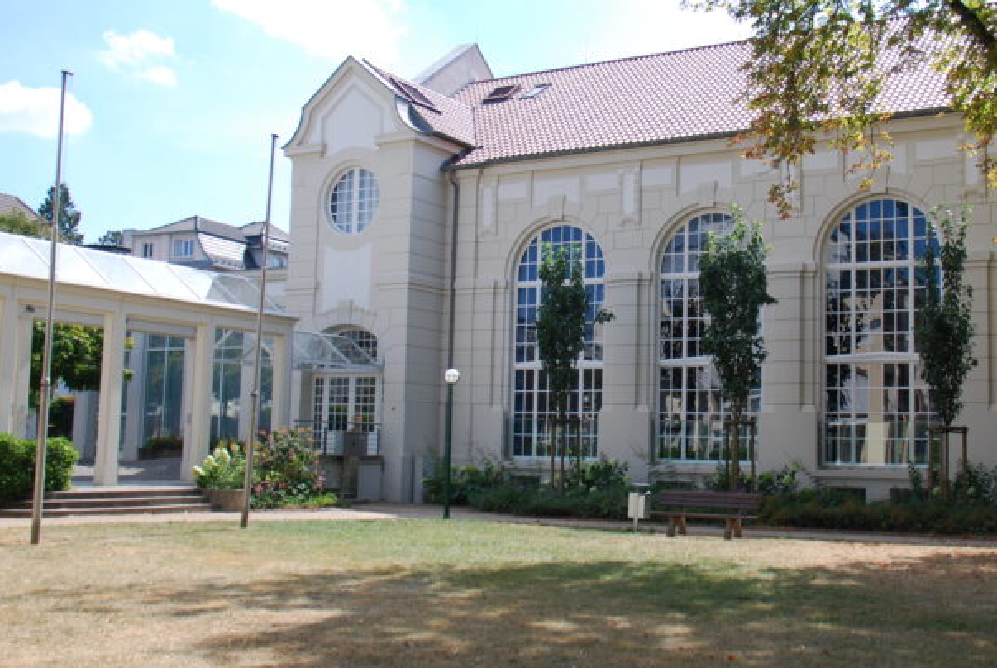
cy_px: 344
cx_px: 590
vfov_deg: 32.0
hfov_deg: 46.1
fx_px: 1165
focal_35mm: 42
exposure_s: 1/160
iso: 100
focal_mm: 22
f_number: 6.3
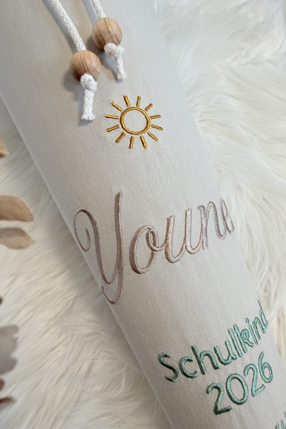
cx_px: 151
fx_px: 298
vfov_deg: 71.5
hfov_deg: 51.3
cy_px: 214
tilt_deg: -65.3
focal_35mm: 25
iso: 160
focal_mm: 2.22
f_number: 2.2
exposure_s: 1/100
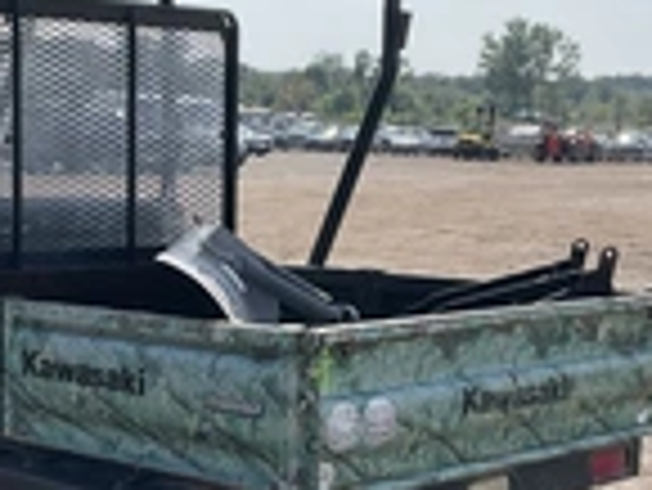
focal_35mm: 80
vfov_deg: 18.4
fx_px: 1508
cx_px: 126
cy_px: 310
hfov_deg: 24.0
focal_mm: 3
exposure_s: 1/2801
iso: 25
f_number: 1.8
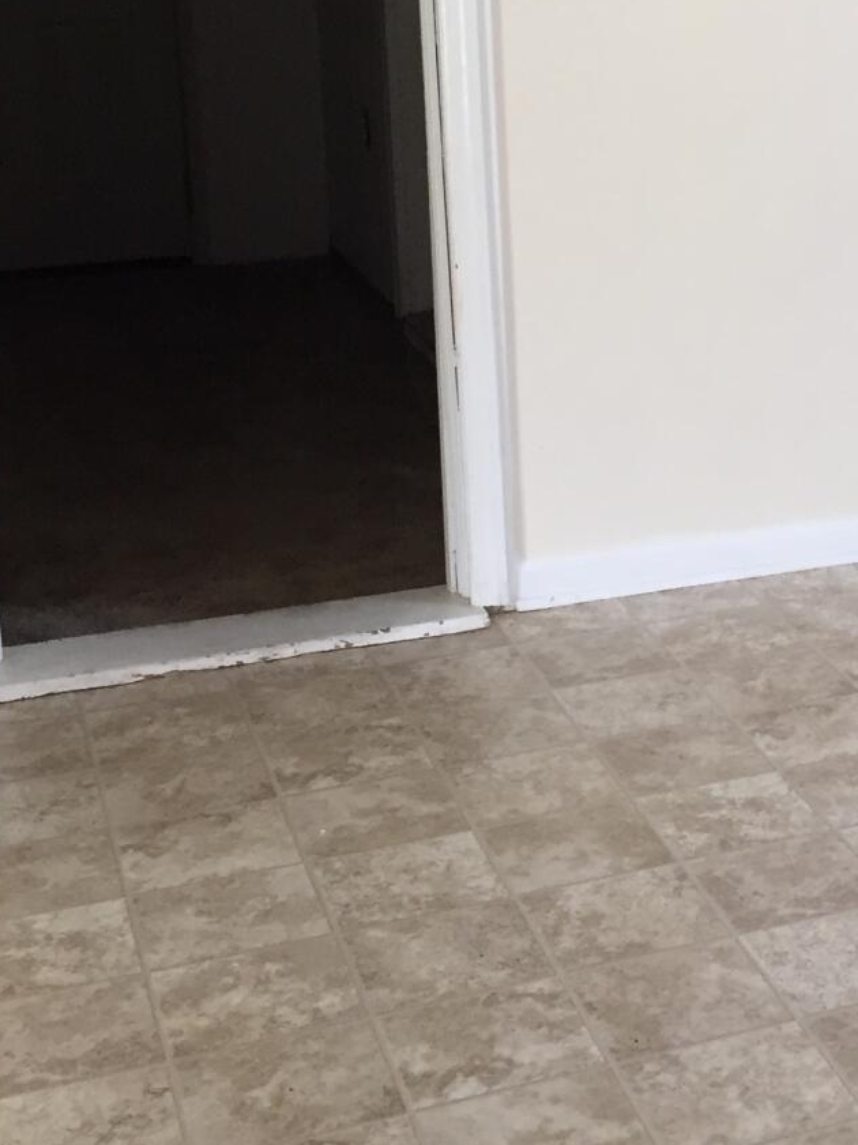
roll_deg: +0.2
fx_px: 2282
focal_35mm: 69
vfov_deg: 27.8
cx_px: 987
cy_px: 278
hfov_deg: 20.2
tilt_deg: -11.8
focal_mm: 4.15
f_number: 2.2
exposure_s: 1/30
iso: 100
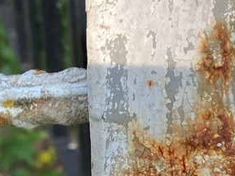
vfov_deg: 10.9
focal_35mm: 133
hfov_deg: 13.4
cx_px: 418
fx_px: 902
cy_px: 232
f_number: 1.8
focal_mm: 4.25
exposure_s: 1/398
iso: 32
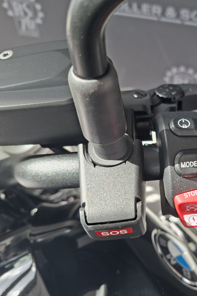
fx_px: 263
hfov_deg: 38.8
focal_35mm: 32
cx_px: 170
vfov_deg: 58.7
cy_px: 148
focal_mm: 5.54
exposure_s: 1/122
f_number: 1.8
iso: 40
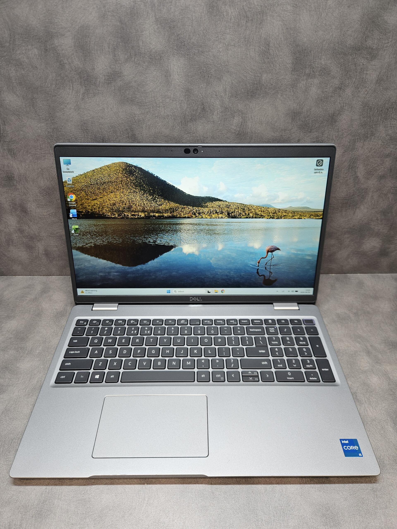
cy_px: 264
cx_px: 198
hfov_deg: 58.9
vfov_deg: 73.9
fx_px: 352
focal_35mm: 23
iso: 100
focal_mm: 5.4
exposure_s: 1/100
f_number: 1.8
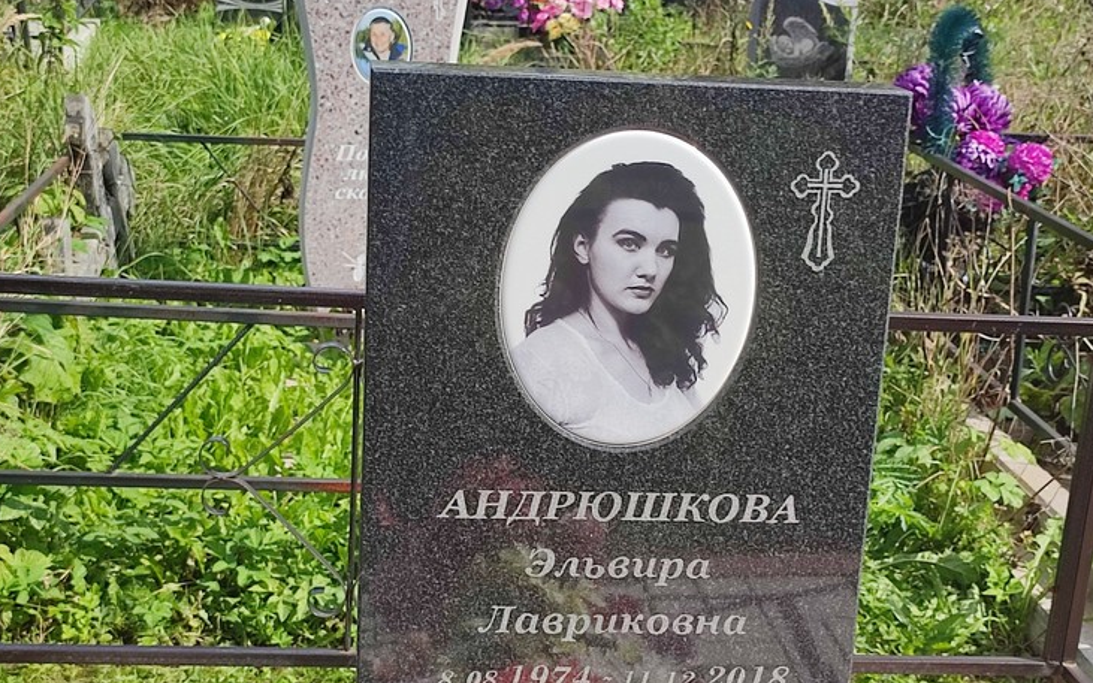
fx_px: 864
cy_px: 415
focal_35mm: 29
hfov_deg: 64.6
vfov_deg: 42.9
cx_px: 579
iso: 50
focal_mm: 6.04
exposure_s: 1/743
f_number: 1.9
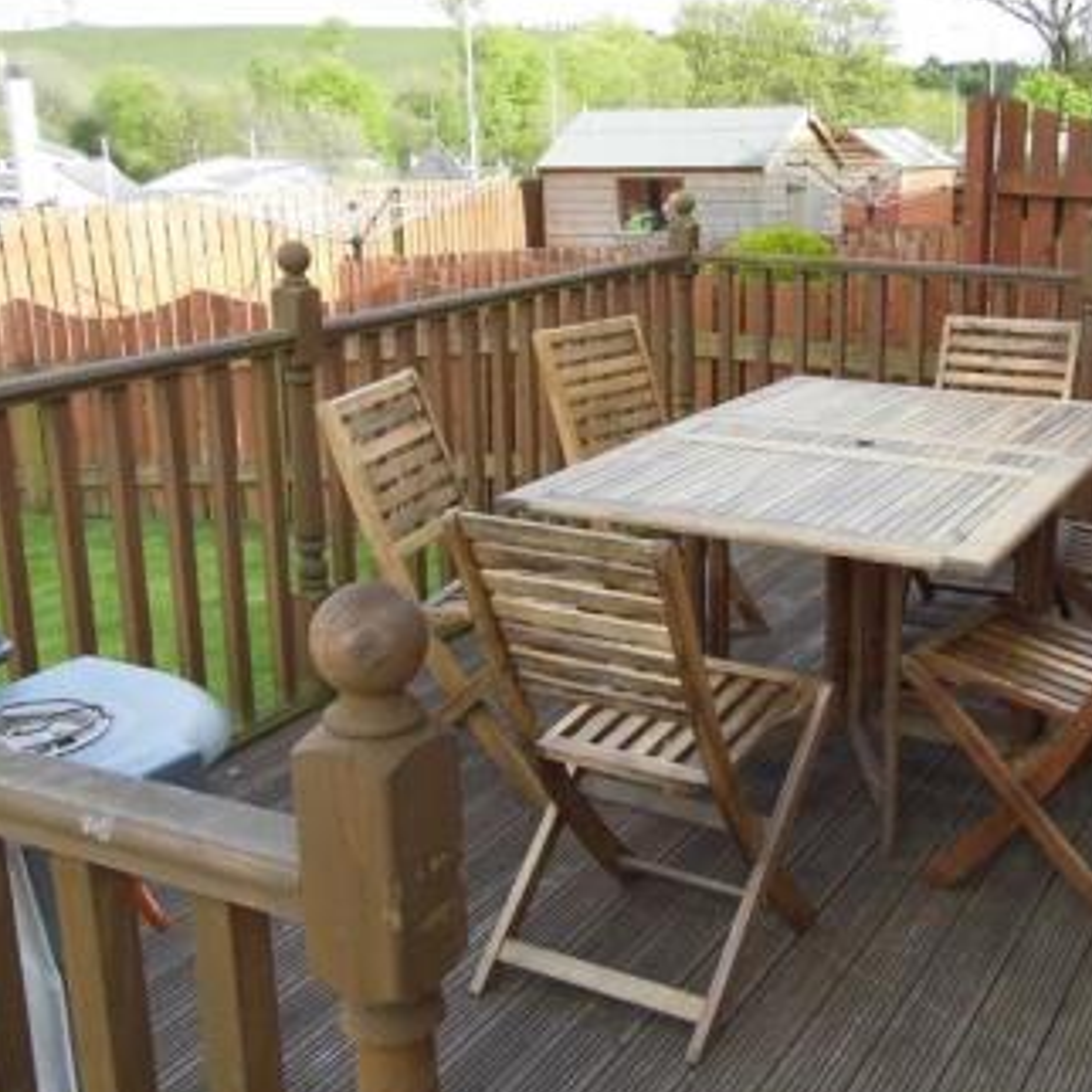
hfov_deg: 41.2
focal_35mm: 40
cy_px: 527
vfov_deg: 41.9
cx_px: 751
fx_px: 1428
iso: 100
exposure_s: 1/250
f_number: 3
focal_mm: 4.5
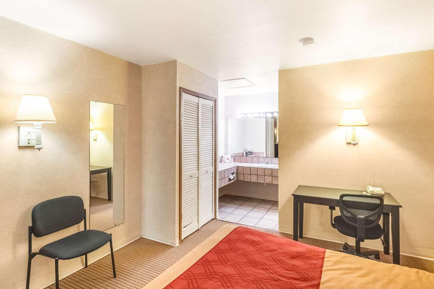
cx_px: 225
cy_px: 136
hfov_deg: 93.2
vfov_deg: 70.4
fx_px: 205
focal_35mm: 17
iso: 1000
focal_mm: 10
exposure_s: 1/80
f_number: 8
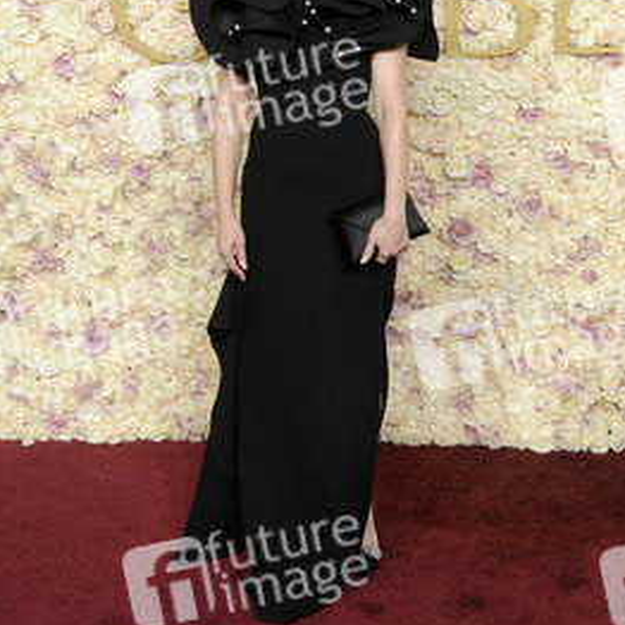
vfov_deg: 26.4
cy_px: 215
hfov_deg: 26.5
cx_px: 316
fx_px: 1328
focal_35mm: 65
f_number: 11
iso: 1000
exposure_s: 1/250
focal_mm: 50
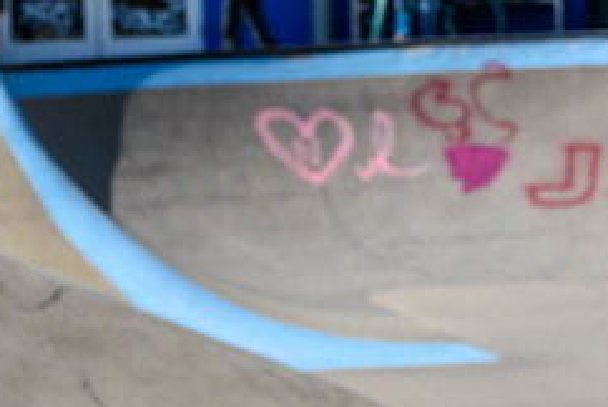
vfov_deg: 4.9
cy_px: 441
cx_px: 48
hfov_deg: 7.3
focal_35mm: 280
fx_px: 4735
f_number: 8
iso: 200
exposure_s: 1/1000
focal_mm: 78
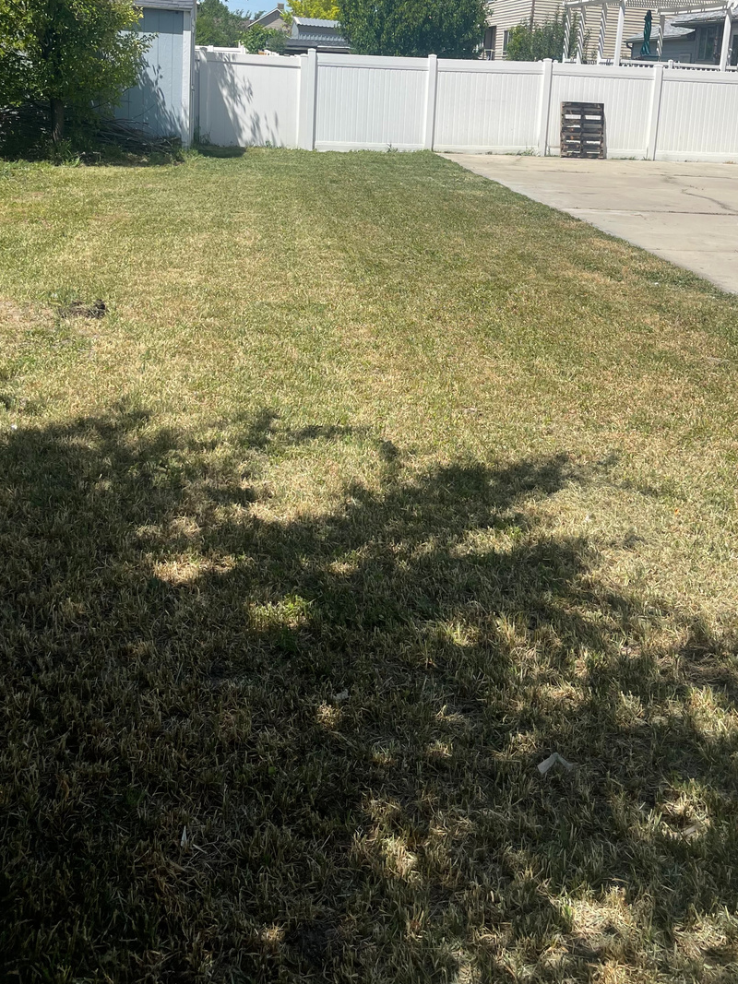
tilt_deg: -11.5
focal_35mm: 36
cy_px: 290
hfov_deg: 39.4
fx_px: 1024
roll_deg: -4.4
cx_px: 457
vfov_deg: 50.0
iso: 32
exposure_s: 1/4049
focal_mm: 5.1
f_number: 1.6
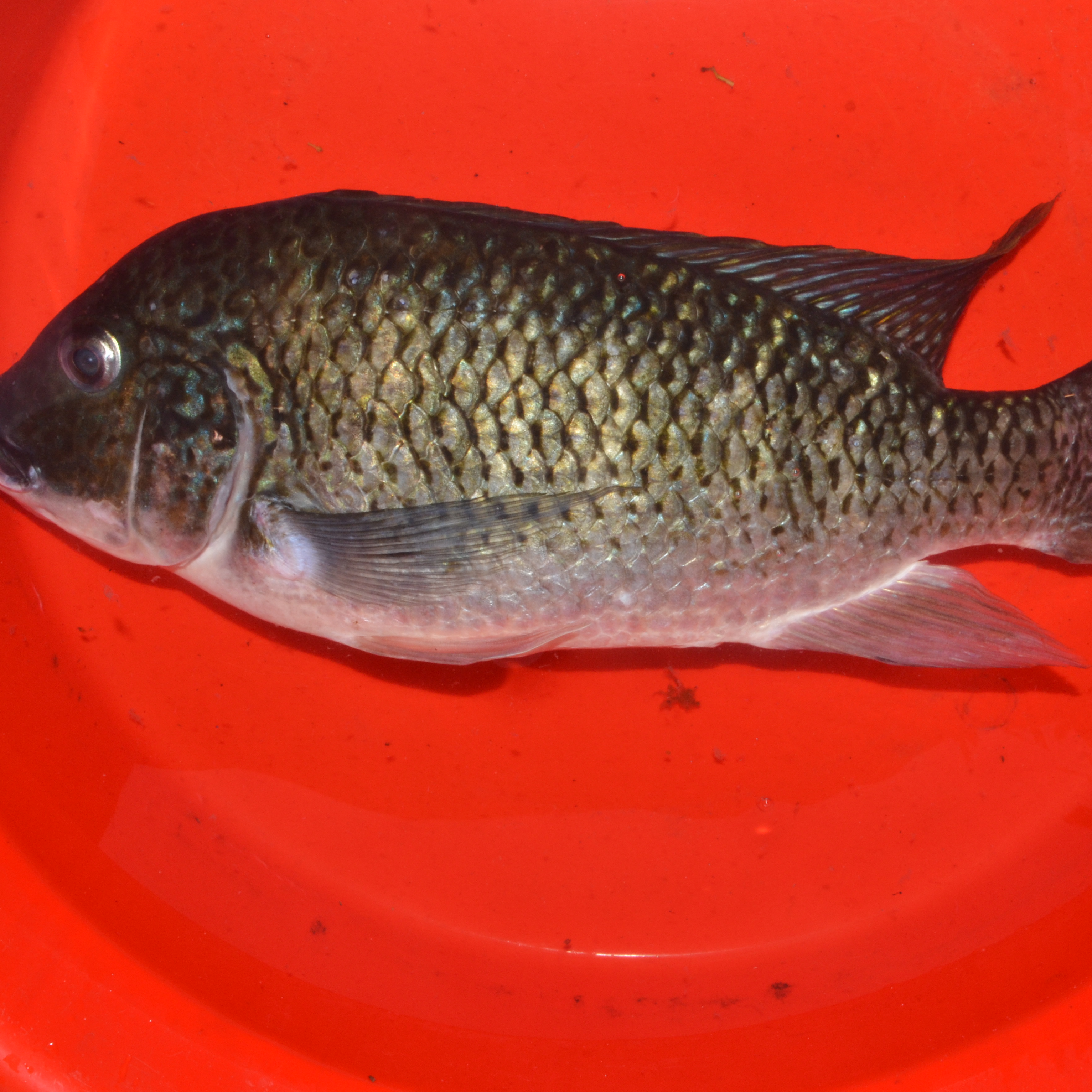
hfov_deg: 36.8
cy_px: 547
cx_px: 582
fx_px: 1642
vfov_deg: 36.8
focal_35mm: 46
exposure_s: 1/125
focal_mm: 24
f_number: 22
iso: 400
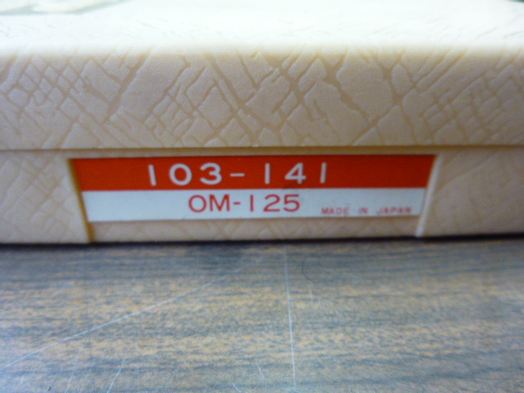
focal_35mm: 25
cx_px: 262
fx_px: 378
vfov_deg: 54.9
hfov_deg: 69.4
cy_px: 196
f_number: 2.8
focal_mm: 4.3
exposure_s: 1/20
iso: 400
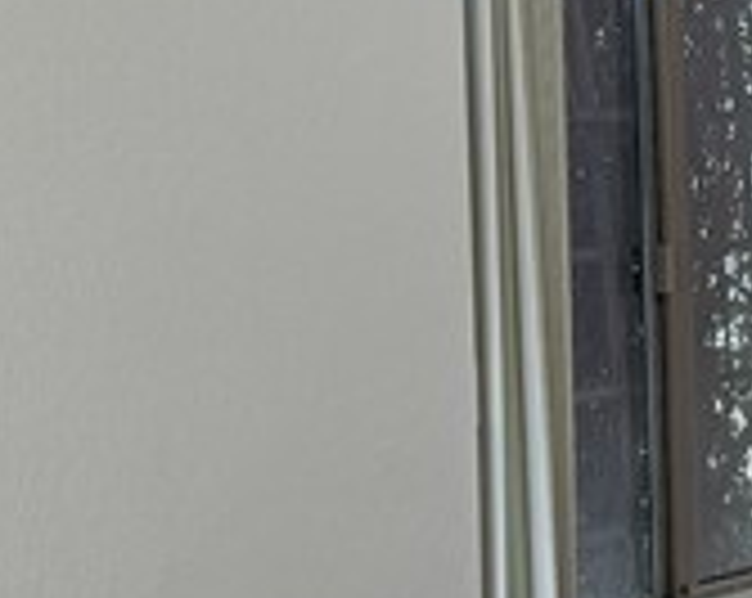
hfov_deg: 11.5
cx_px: 1707
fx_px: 3199
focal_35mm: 144
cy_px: 369
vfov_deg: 10.7
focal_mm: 6.76
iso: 80
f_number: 1.78
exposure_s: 1/201
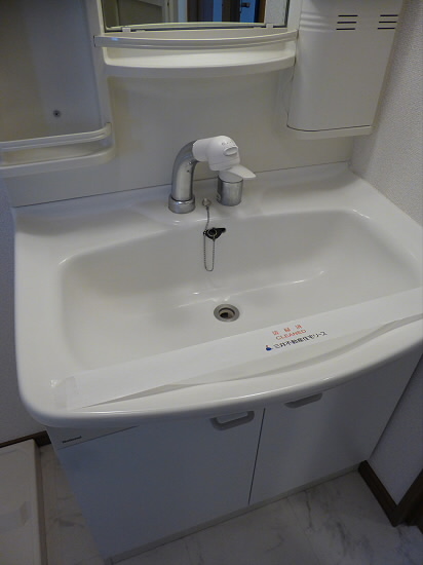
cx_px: 212
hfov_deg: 54.8
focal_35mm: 25
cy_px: 282
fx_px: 408
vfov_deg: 69.4
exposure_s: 1/60
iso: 250
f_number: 3.1
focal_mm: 4.5
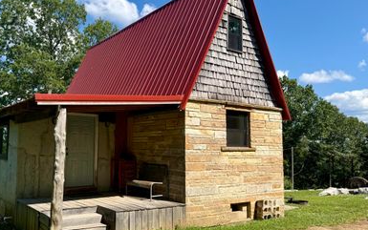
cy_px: 118
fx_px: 331
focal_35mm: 33
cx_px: 134
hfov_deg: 57.3
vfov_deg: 38.4
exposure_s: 1/3953
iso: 80
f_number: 1.78
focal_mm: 6.76
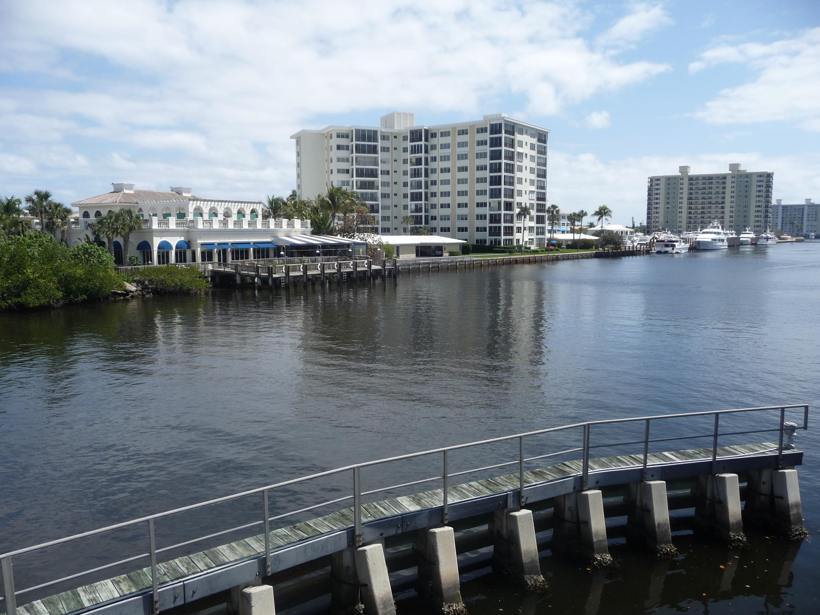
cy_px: 308
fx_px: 663
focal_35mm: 28
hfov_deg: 63.4
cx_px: 410
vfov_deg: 49.7
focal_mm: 4.7
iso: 100
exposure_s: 1/250
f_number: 8
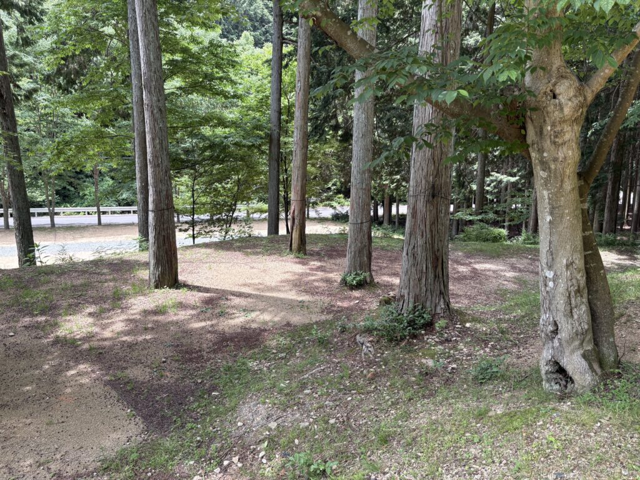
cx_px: 320
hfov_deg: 67.3
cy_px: 240
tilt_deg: -10.5
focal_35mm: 26
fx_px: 481
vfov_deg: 53.1
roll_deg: -0.3
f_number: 1.6
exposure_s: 1/300
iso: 64
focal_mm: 5.96
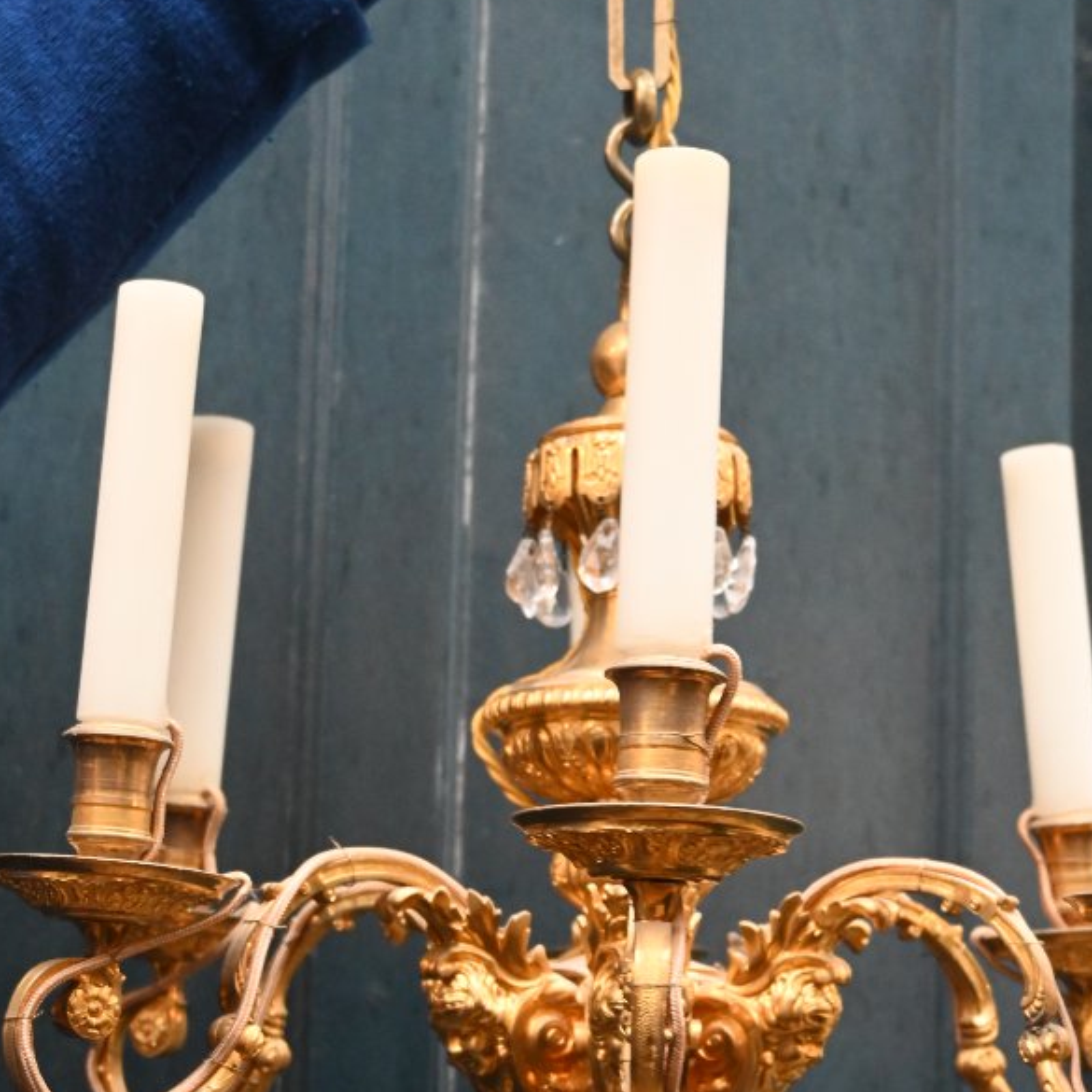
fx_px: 2942
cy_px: 853
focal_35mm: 82
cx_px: 545
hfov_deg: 21.0
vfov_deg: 20.8
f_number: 4
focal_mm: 31.5
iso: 3200
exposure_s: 1/80
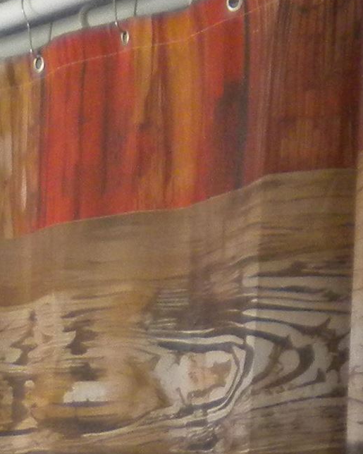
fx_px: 2189
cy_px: 700
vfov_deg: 11.3
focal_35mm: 163
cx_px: -227
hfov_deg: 9.2
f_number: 3.1
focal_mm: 6.3
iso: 313
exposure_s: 1/57.4
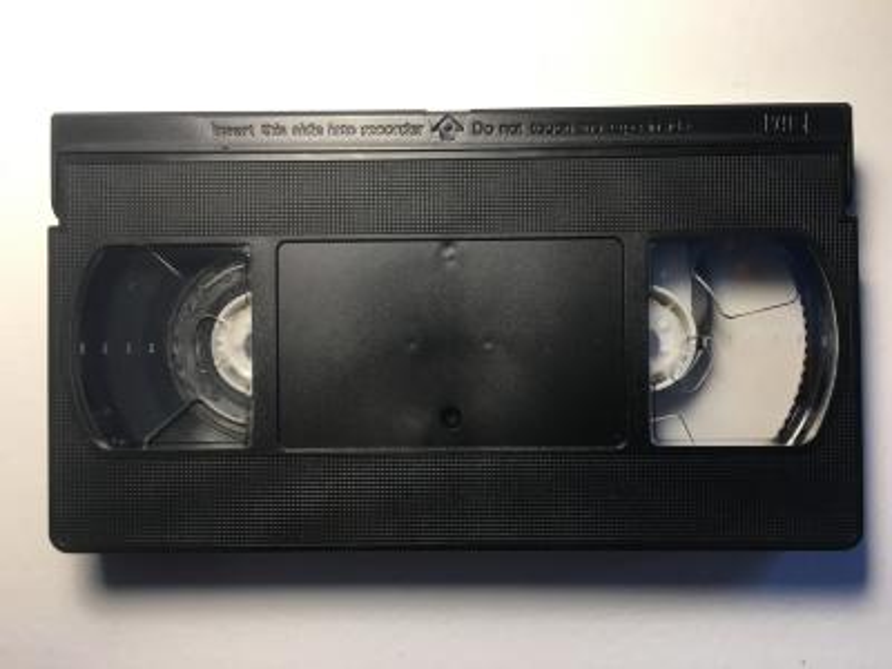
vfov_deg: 48.2
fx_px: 747
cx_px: 446
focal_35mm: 29
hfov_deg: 61.7
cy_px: 334
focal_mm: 4.15
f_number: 2.2
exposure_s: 1/33
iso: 25
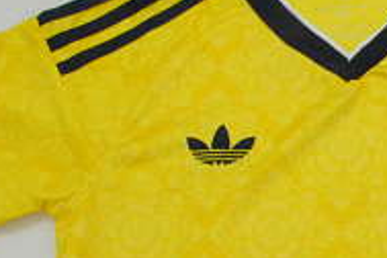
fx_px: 1431
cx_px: 596
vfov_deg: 10.1
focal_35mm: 133
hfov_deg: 14.3
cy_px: 356
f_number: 25
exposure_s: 1/200
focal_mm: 21
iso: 6400
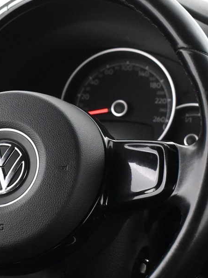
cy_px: 155
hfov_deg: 12.5
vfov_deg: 16.8
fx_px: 938
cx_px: -1
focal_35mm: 117
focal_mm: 30
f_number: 4.2
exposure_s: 1/25
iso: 3200
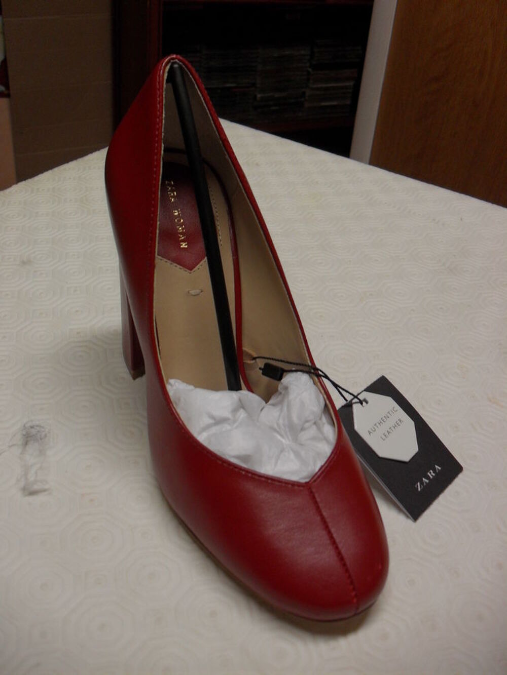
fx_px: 683
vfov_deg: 52.6
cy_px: 338
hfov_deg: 40.7
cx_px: 254
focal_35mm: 35
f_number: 2.8
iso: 80
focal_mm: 6.2
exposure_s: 1/45
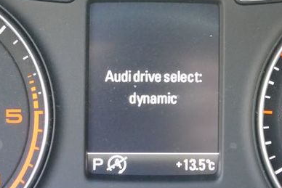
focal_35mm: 116
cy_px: 81
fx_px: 909
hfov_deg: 17.6
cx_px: 147
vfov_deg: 11.8
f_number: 3.2
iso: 1600
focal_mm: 16.24
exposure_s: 1/50
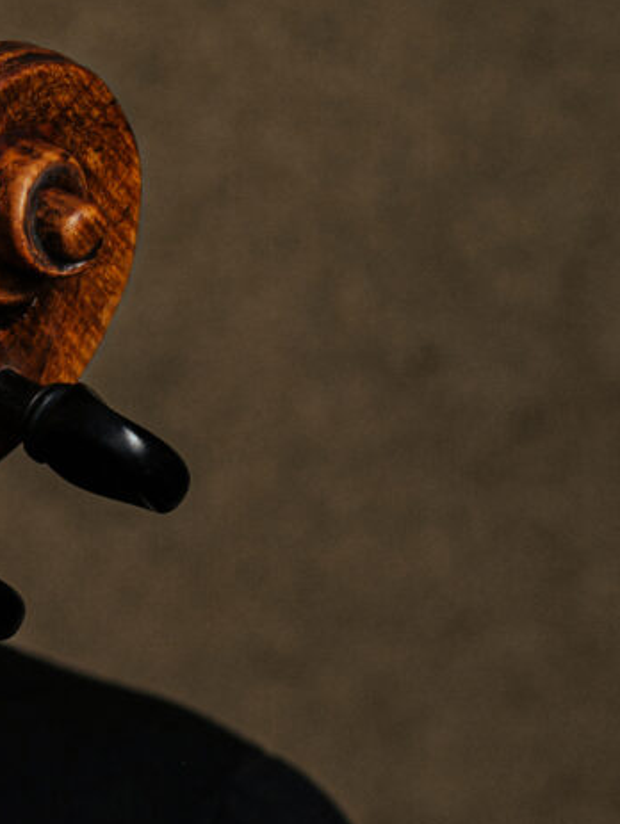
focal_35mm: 348
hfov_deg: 4.2
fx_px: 8299
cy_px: 306
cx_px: -991
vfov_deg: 5.7
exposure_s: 1/125
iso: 400
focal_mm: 80
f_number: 4
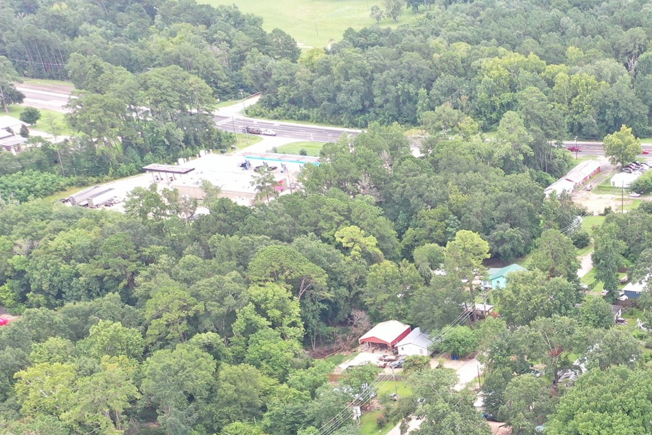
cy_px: 440
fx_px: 1159
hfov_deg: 28.5
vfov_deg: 20.5
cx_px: 718
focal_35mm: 64
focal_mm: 10.26
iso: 100
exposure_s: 1/80
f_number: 4
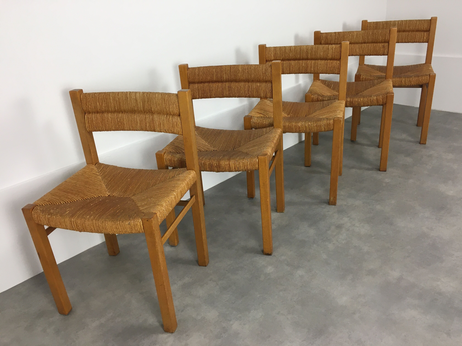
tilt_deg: -24.4
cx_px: 231
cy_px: 173
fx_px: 387
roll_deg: +6.5
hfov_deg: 61.7
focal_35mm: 29
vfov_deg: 48.2
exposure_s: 1/33
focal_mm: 4.15
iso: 40
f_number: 2.2
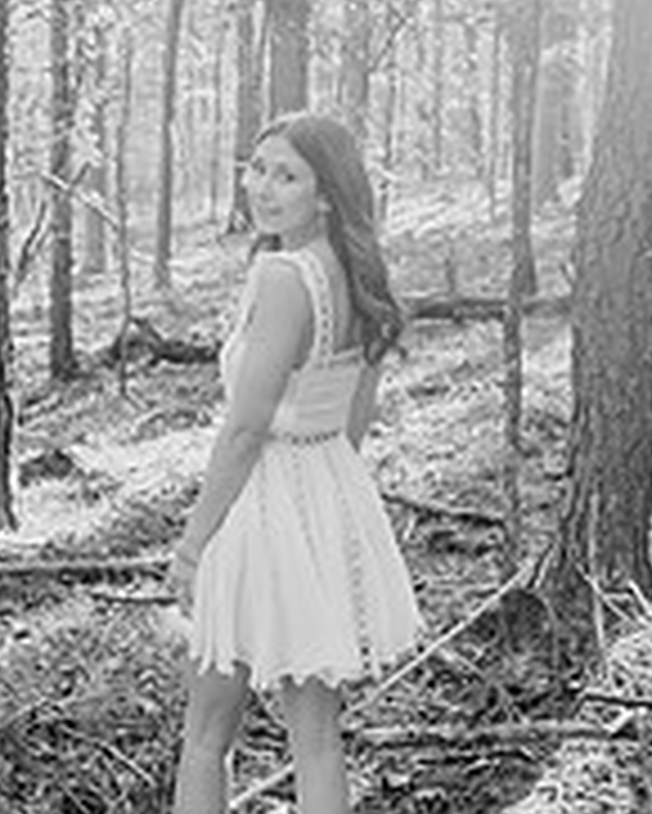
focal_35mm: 56
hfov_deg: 27.1
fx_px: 1350
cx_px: 297
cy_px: 180
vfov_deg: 32.8
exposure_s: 1/160
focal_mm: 24
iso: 160
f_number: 2.8
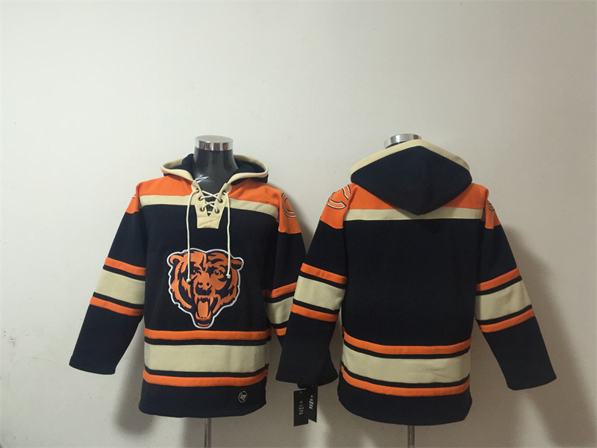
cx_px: 298
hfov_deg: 61.7
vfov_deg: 48.2
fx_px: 500
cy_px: 224
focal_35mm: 29
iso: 125
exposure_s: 1/10
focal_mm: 4.15
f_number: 2.2
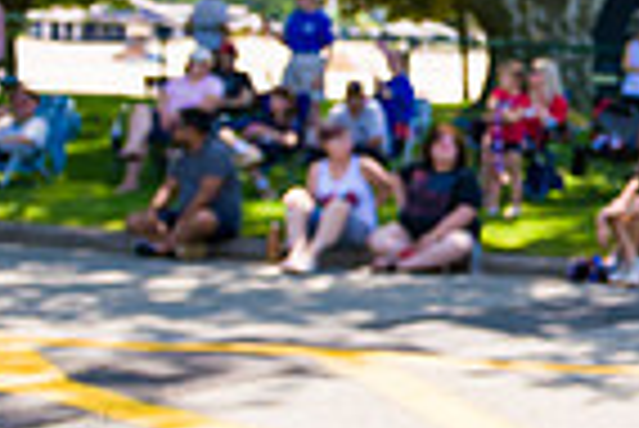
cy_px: 119
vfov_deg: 14.0
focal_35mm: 98
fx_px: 1741
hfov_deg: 18.0
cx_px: 1022
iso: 200
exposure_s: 1/1250
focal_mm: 24
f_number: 5
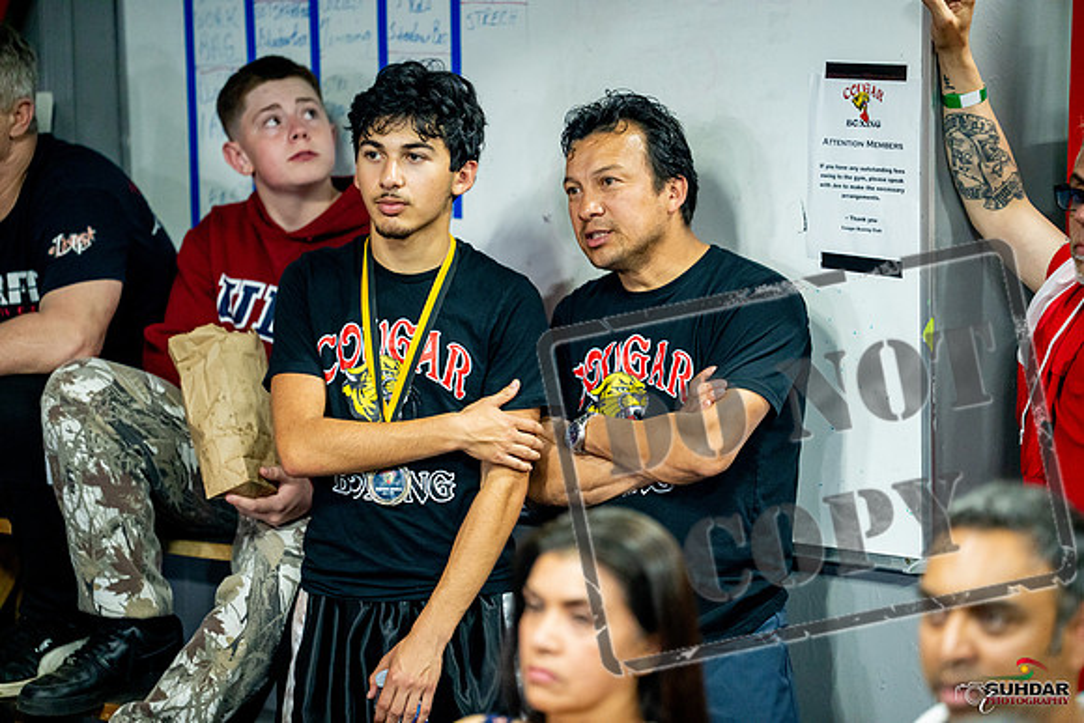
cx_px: 542
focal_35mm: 150
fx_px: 4518
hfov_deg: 13.7
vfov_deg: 9.2
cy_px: 362
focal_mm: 150
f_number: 2
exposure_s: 1/320
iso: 4000
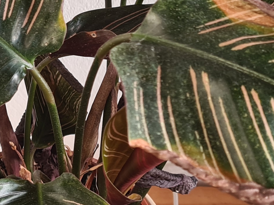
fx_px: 887
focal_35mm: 112
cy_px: 110
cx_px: 40
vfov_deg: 13.2
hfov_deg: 17.4
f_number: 1.8
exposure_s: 1/50
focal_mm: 5.4
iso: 64
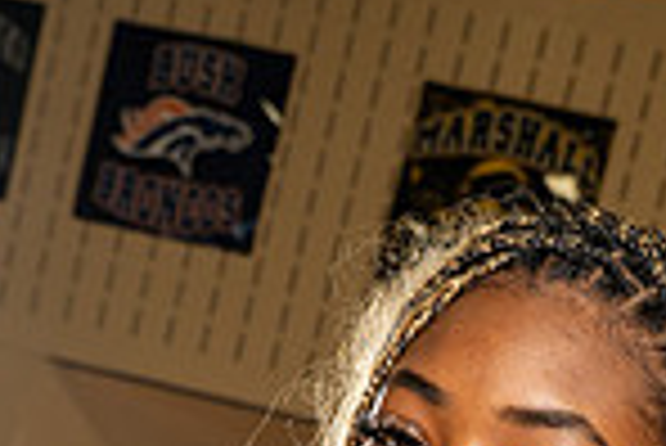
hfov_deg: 23.0
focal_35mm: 88
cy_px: 987
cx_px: 418
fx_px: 1630
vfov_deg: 12.8
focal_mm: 29
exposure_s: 1/250
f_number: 5.6
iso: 500
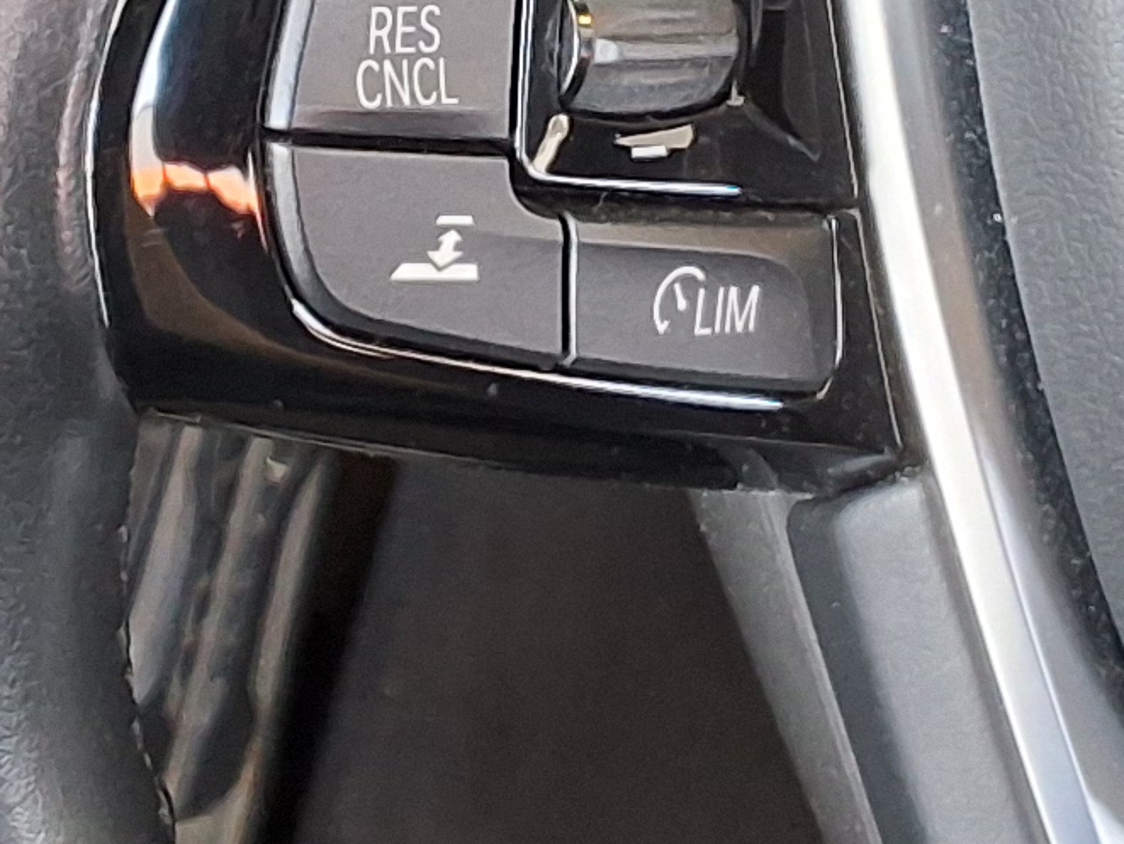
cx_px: 513
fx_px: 4483
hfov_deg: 14.3
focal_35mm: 138
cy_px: -71
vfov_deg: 10.6
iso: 125
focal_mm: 2.91
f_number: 1.9
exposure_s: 1/40
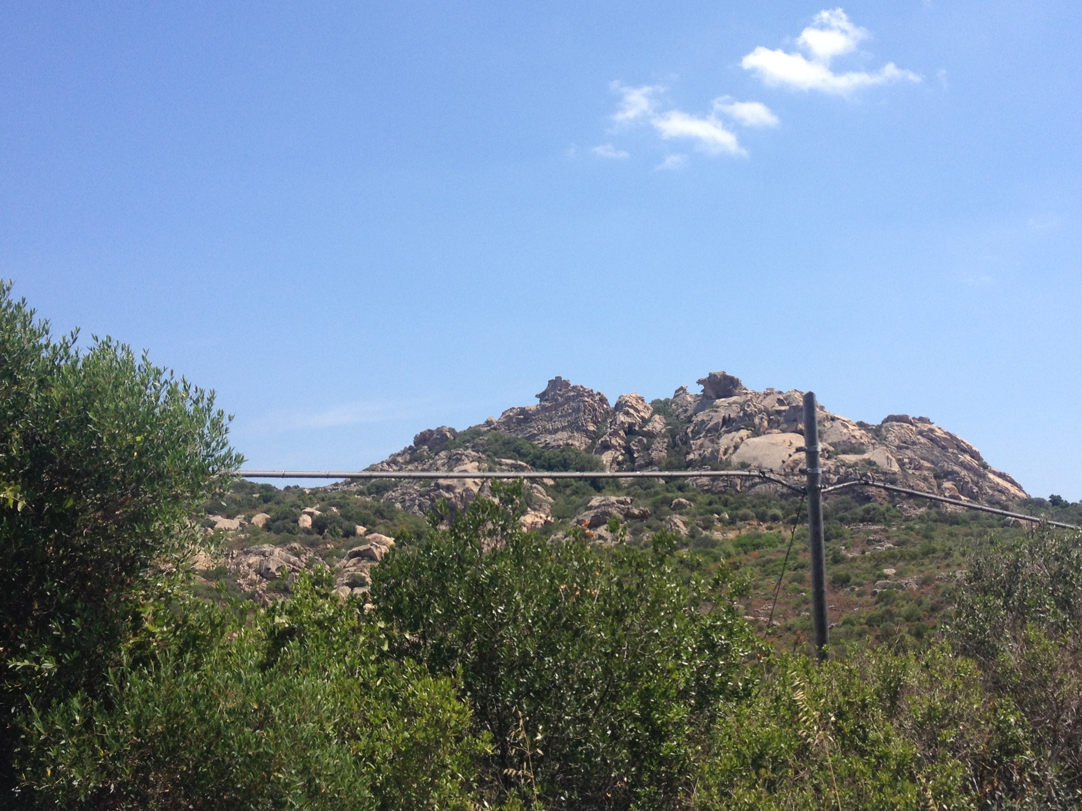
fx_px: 1469
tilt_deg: +9.4
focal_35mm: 47
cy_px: 292
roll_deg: +0.7
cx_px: 640
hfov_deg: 40.3
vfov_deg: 30.7
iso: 50
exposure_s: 1/1972
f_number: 2.4
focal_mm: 4.28
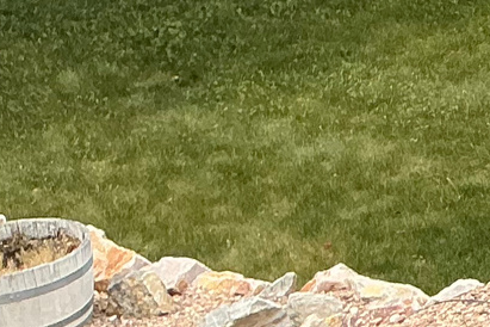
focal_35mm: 145
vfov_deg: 9.4
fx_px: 1973
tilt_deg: -23.2
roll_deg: +0.6
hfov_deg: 11.5
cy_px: 67
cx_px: 1212
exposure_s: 1/842
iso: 25
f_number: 1.8
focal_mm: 3
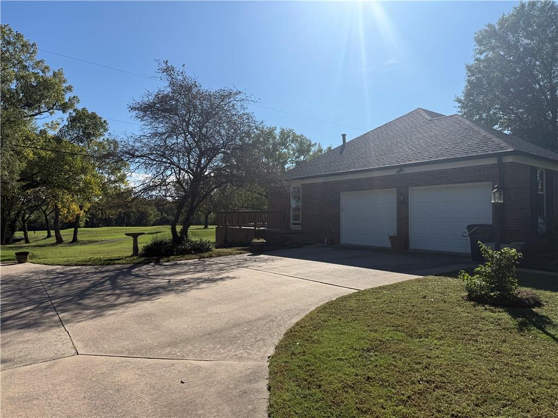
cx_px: 279
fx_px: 387
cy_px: 209
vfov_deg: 56.8
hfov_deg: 71.6
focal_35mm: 24
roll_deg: -0.9
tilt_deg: +3.1
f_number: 1.78
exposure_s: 1/7353
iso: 80
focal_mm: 6.76
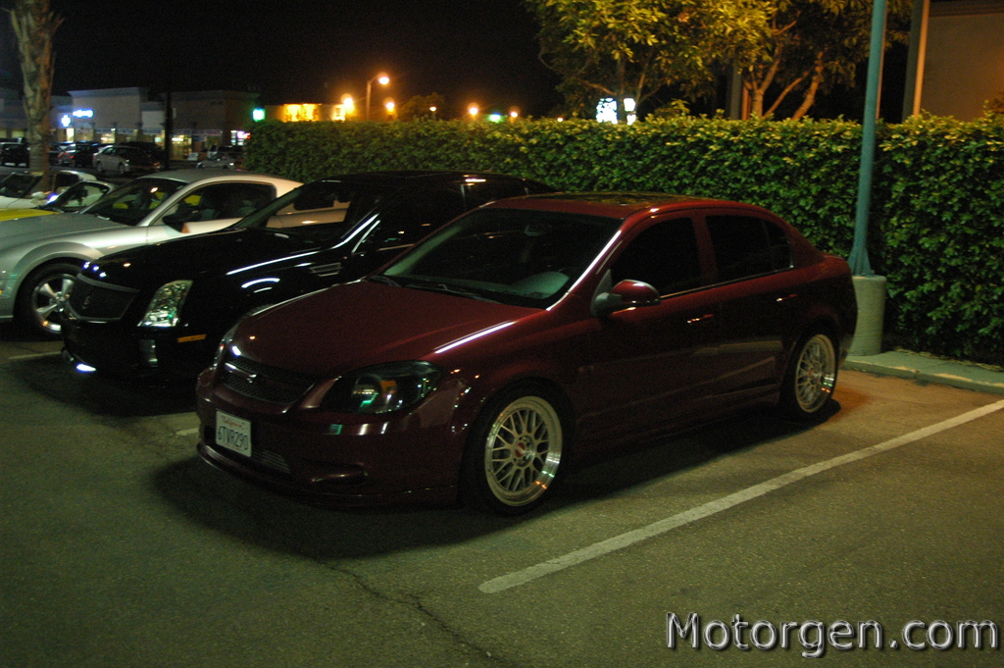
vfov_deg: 35.4
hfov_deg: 51.3
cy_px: 334
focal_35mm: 38
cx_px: 502
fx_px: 1045
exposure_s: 1/20
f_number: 4
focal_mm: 25
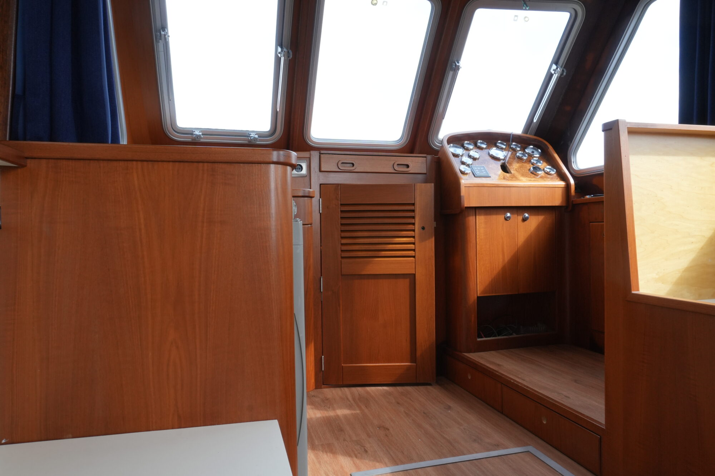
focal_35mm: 24
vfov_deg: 53.1
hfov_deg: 73.7
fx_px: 477
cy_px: 238
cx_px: 358
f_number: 16
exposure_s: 1/30
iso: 640
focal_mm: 16
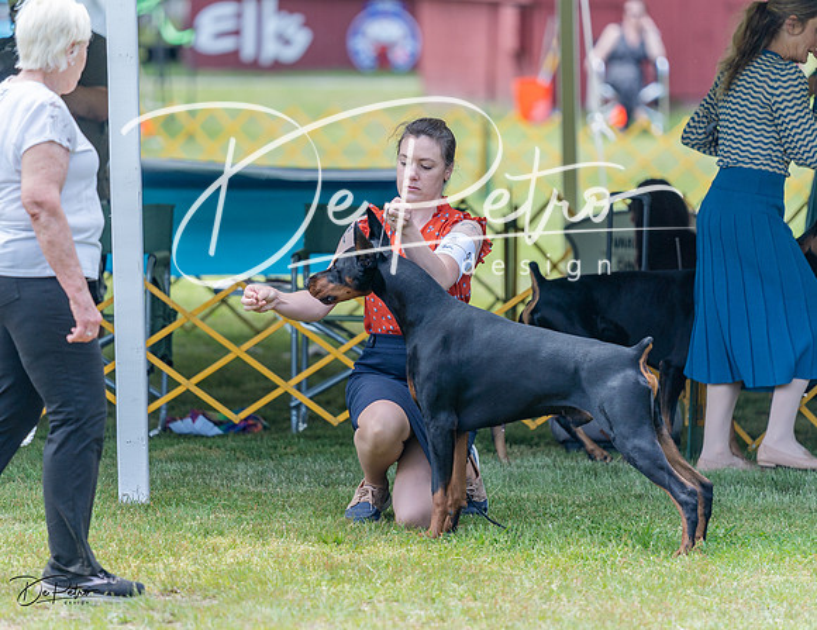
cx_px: 370
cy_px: 250
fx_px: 6411
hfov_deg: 7.3
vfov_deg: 5.6
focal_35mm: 269
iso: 125
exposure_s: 1/800
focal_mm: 200
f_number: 2.8
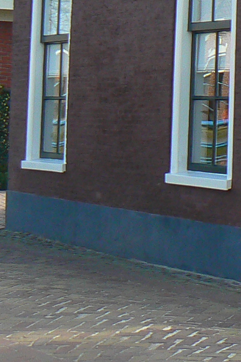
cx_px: 427
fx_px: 1467
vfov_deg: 13.6
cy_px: -86
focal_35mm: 146
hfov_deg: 9.0
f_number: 5.6
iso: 80
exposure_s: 1/160
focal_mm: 6
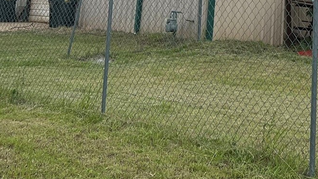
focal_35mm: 82
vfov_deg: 13.4
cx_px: 212
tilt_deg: +12.7
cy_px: -136
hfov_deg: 25.8
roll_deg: -5.2
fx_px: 691
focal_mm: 5.7
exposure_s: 1/3460
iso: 50
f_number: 1.5
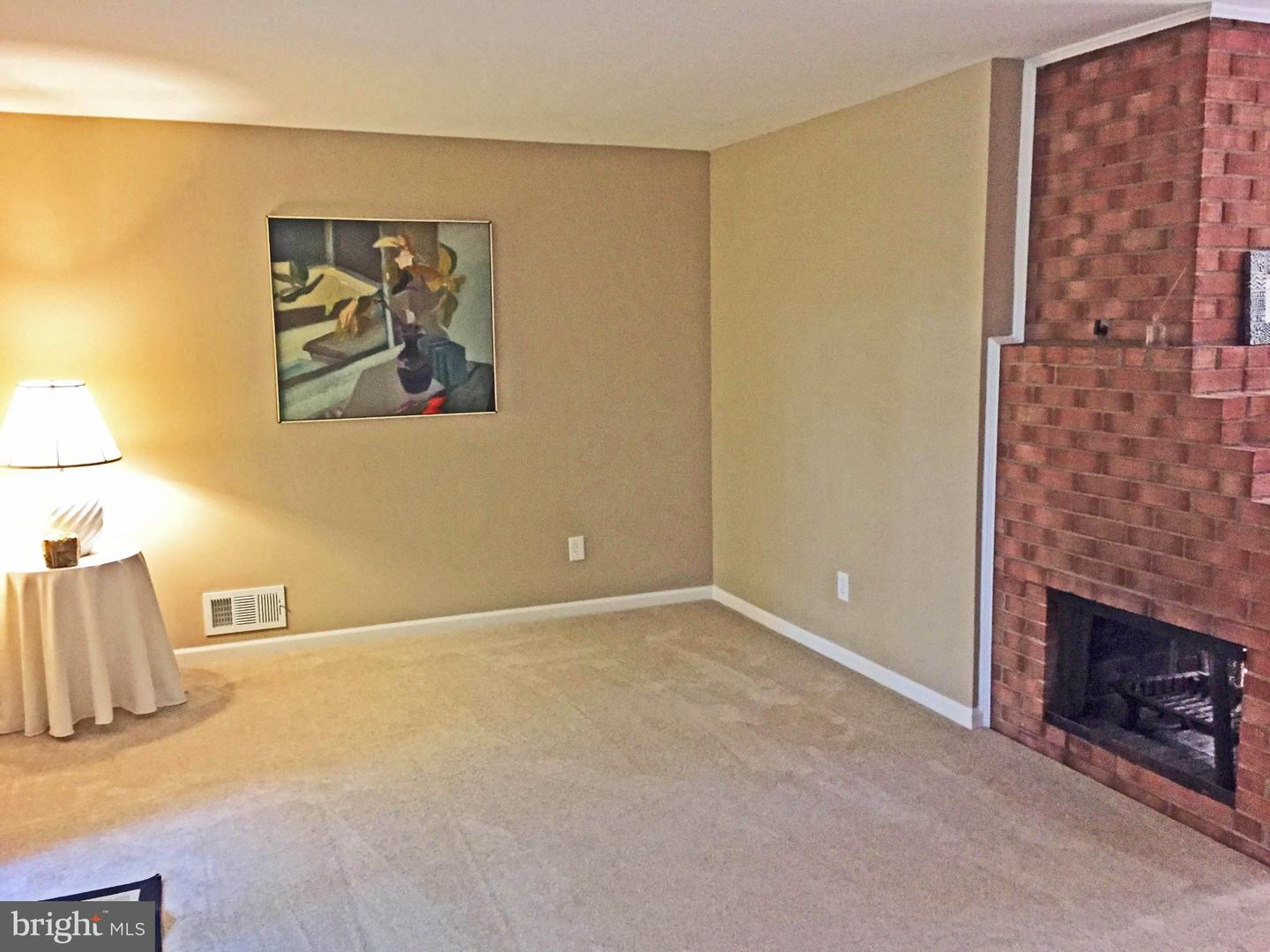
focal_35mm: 29
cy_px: 476
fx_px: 1064
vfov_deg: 48.2
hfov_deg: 61.7
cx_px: 635
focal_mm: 4.15
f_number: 2.2
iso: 250
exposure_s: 1/15
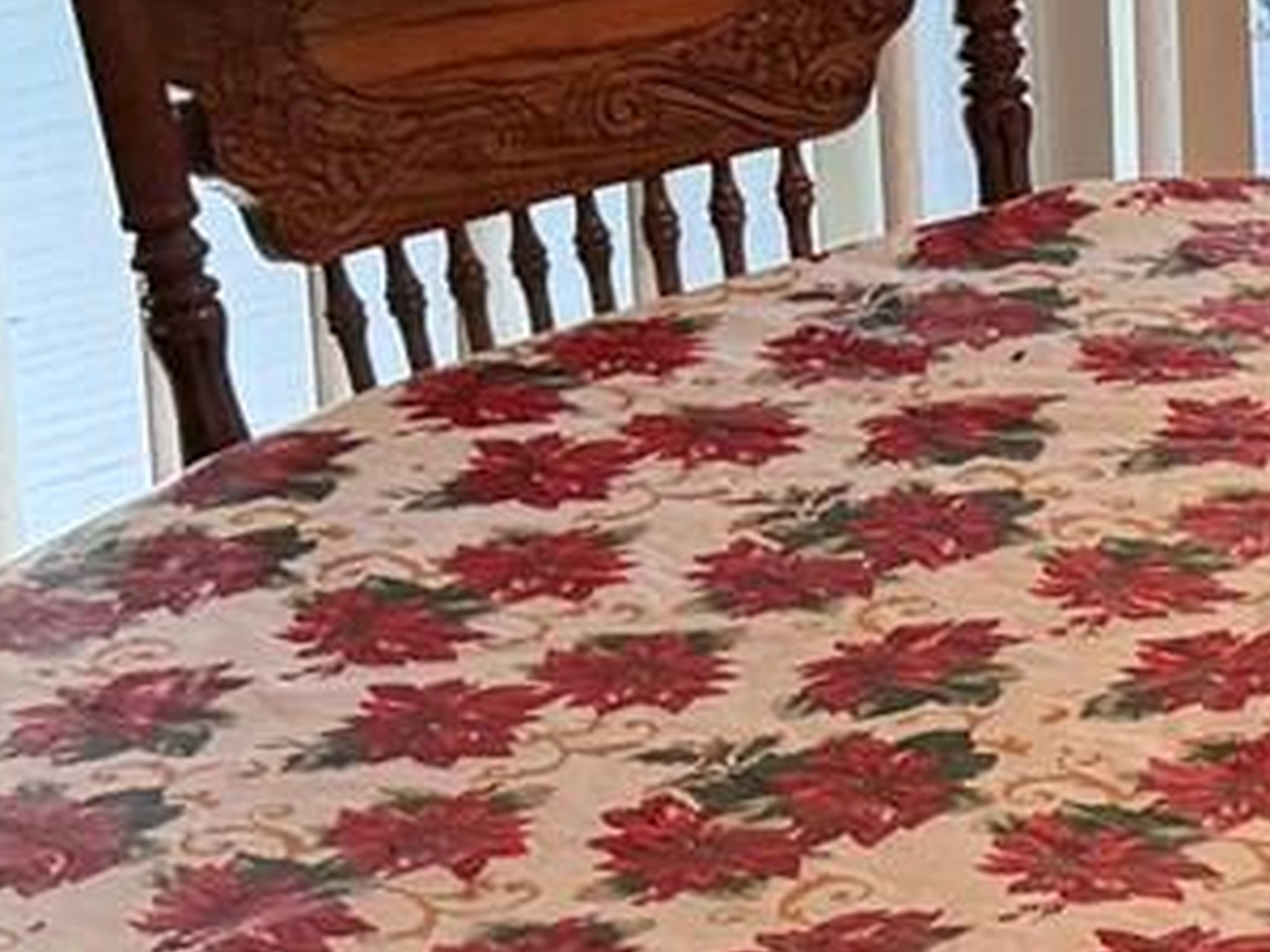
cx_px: 2523
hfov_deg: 11.0
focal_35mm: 164
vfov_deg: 8.9
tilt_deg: -9.1
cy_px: -427
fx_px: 6017
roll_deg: +0.4
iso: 200
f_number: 1.78
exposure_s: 1/120
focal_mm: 6.76
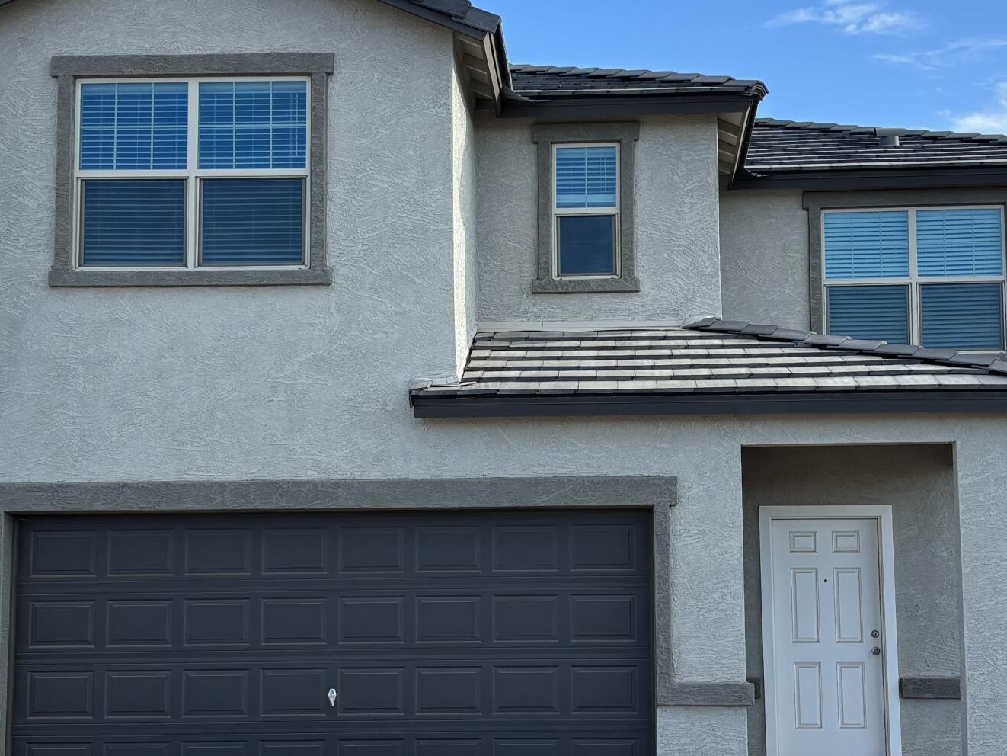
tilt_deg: +7.0
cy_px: 428
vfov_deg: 24.8
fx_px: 1717
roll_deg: -0.6
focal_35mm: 59
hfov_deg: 32.7
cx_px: 535
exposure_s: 1/1522
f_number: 1.6
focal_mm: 5.96
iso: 50
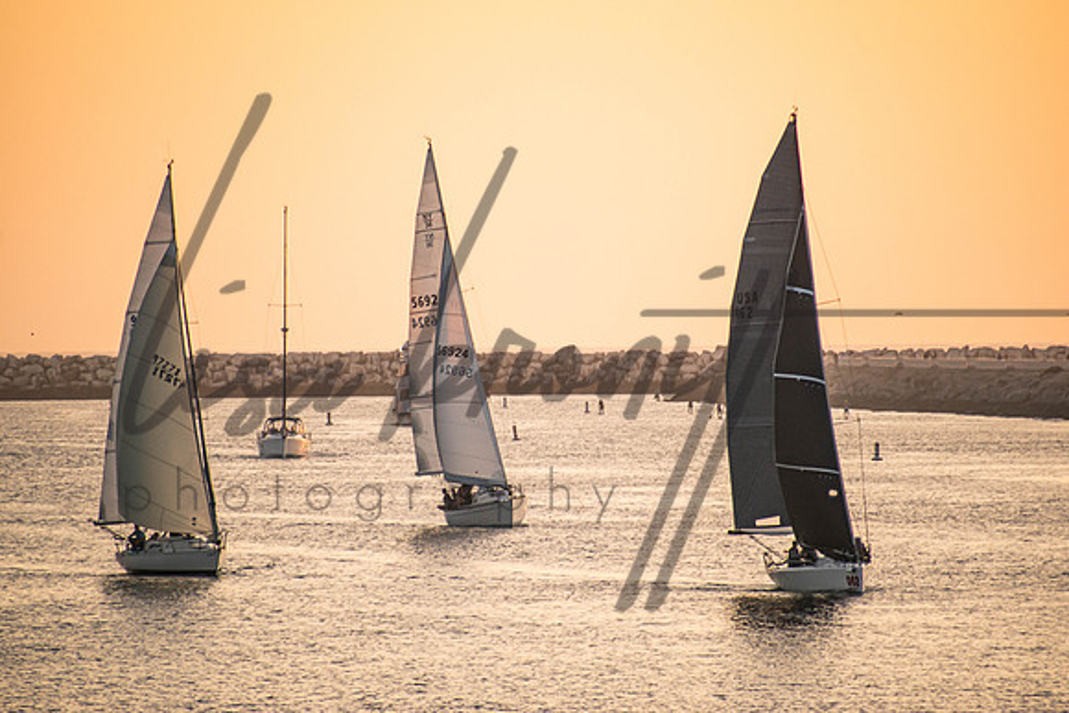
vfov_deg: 3.1
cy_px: 356
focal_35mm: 450
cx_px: 534
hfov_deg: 4.6
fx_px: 13365
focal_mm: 300
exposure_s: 1/100
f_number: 6.3
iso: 800
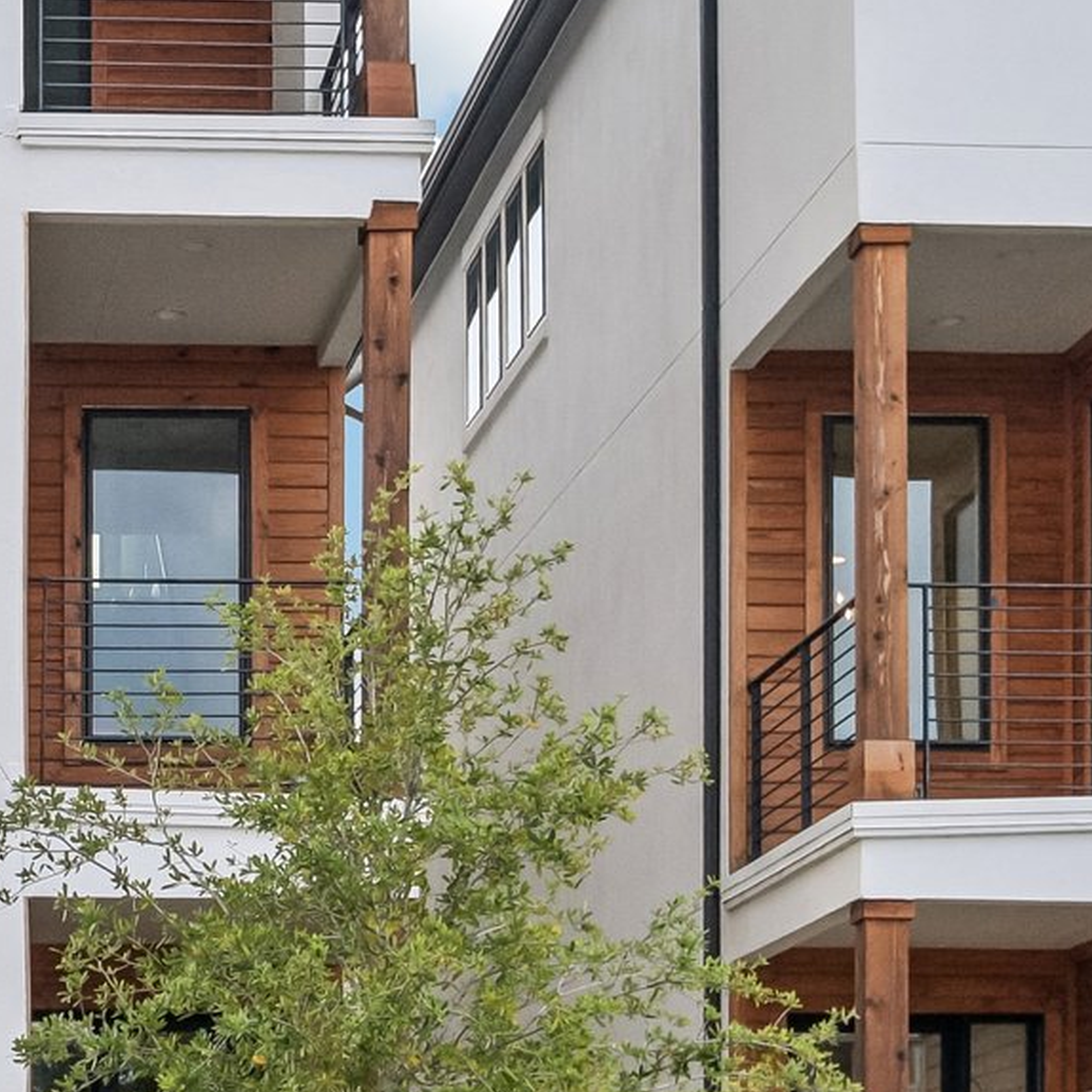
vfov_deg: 18.5
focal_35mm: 94
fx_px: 3355
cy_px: 650
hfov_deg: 17.6
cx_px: -207
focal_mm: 21
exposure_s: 1/320
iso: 400
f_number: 8
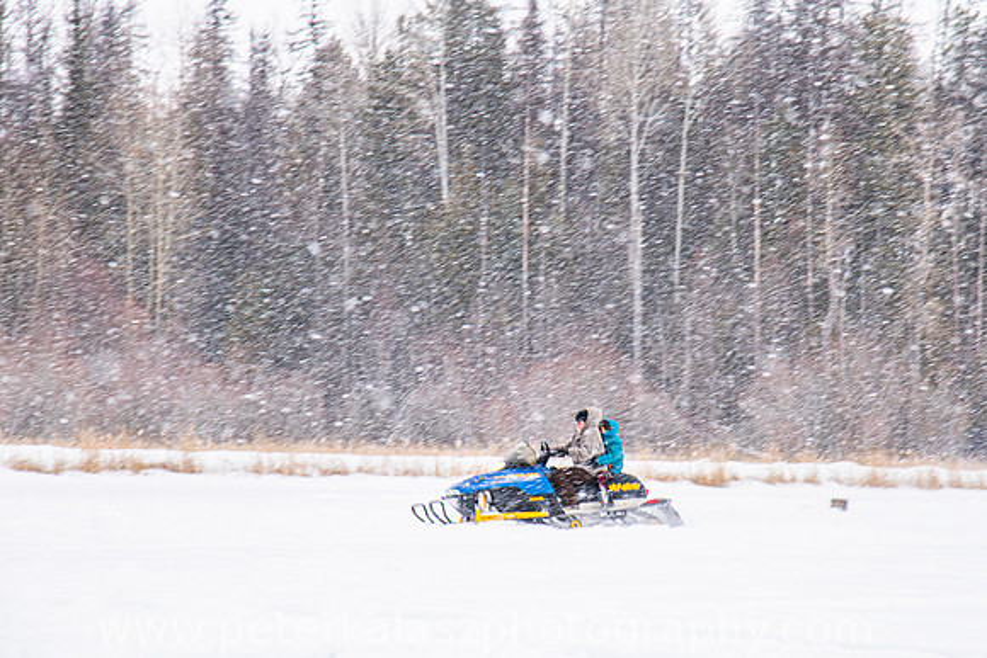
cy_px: 391
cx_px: 539
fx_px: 3909
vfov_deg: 9.6
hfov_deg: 14.4
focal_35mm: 143
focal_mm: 120
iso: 450
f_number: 5.6
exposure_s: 1/125
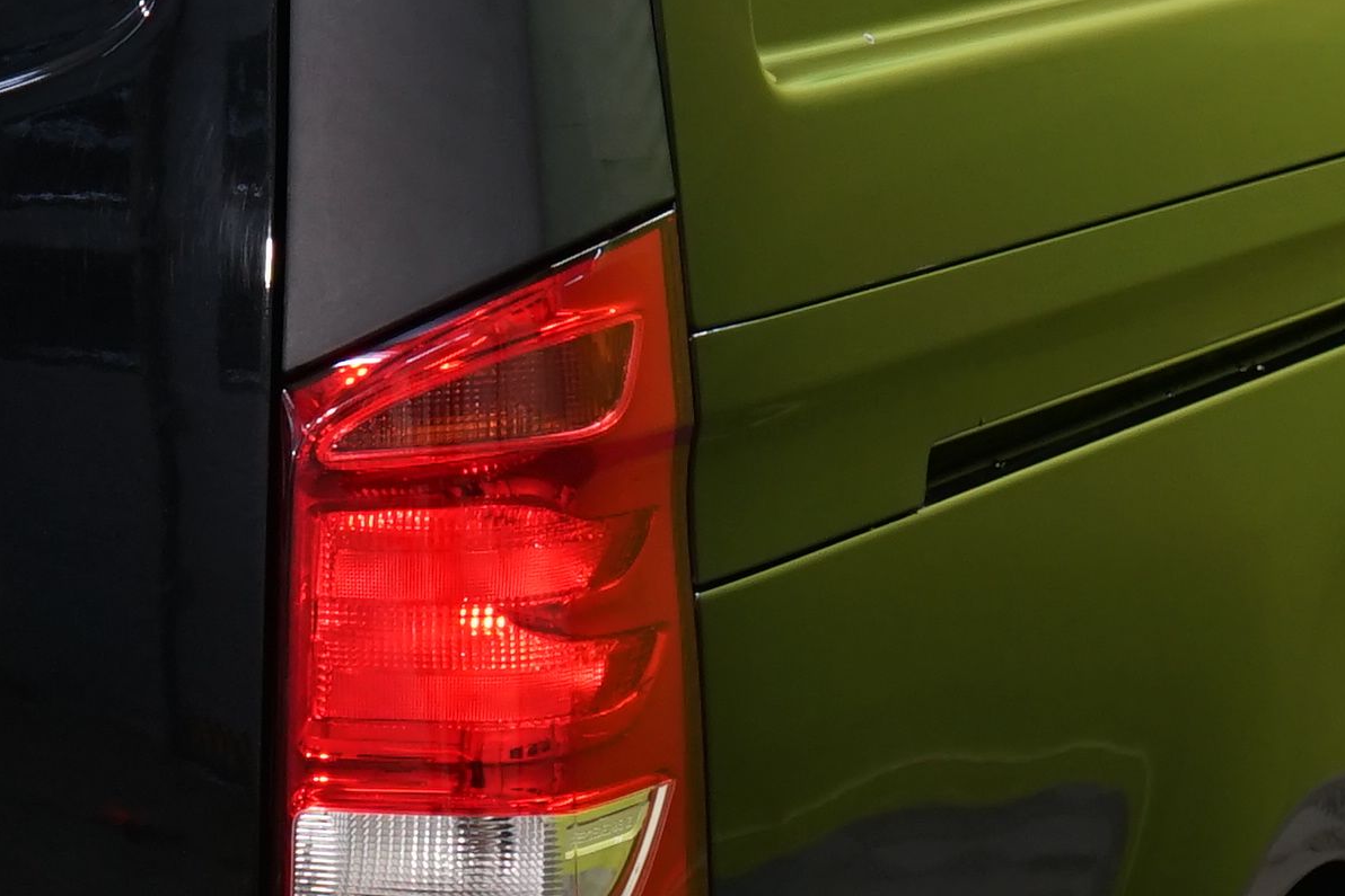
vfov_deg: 9.4
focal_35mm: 146
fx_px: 5455
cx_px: 366
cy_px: 481
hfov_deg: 14.0
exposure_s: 1/30
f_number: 5.6
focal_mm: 29
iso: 500
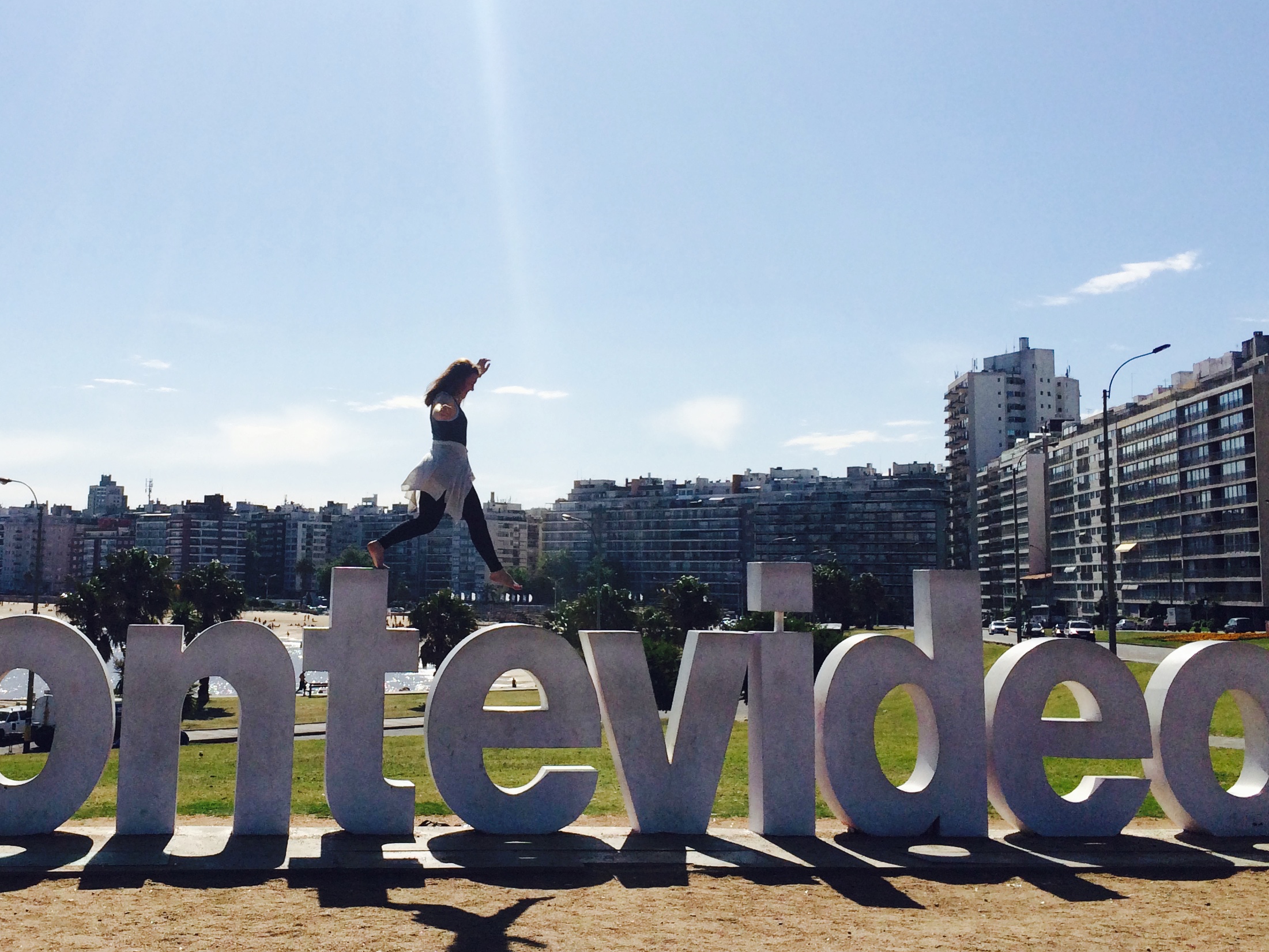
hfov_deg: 43.4
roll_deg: -0.1
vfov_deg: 33.5
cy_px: 372
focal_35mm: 43
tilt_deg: +5.7
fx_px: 1576
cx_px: 461
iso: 32
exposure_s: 1/6849
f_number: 2.2
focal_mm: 4.15
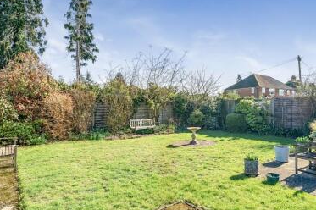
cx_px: 192
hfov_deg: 75.2
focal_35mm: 23
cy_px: 108
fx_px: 202
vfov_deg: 55.0
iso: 400
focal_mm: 12
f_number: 8
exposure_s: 1/400
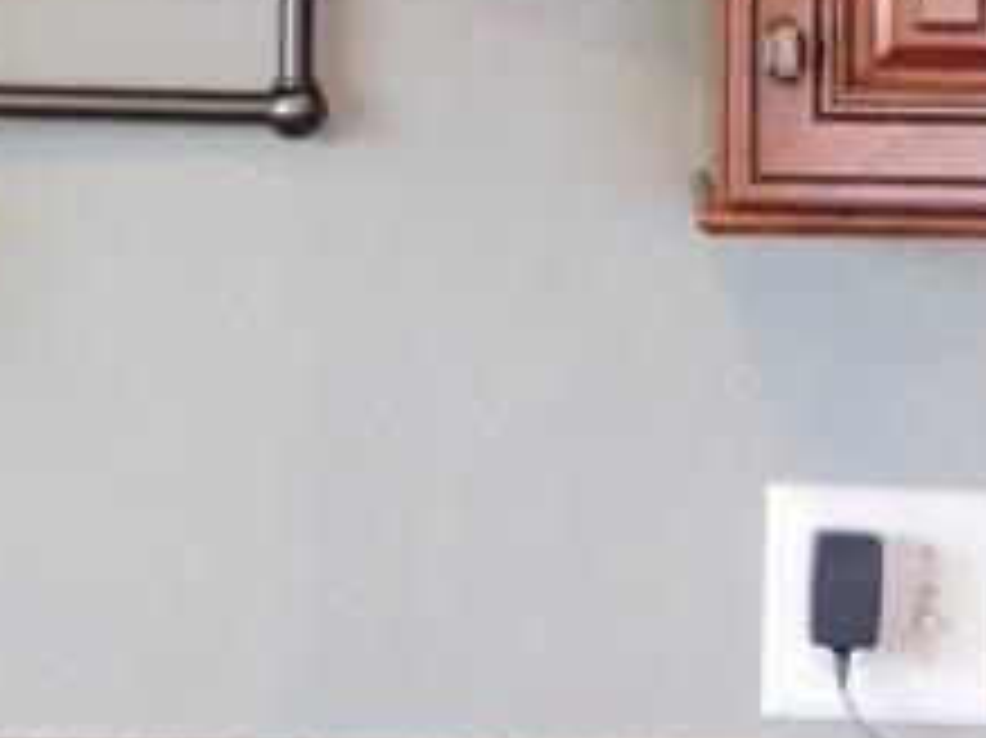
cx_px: -32
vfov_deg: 6.2
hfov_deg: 8.2
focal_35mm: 239
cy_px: -104
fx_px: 6804
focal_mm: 9
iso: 720
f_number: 3.8
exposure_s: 1/30
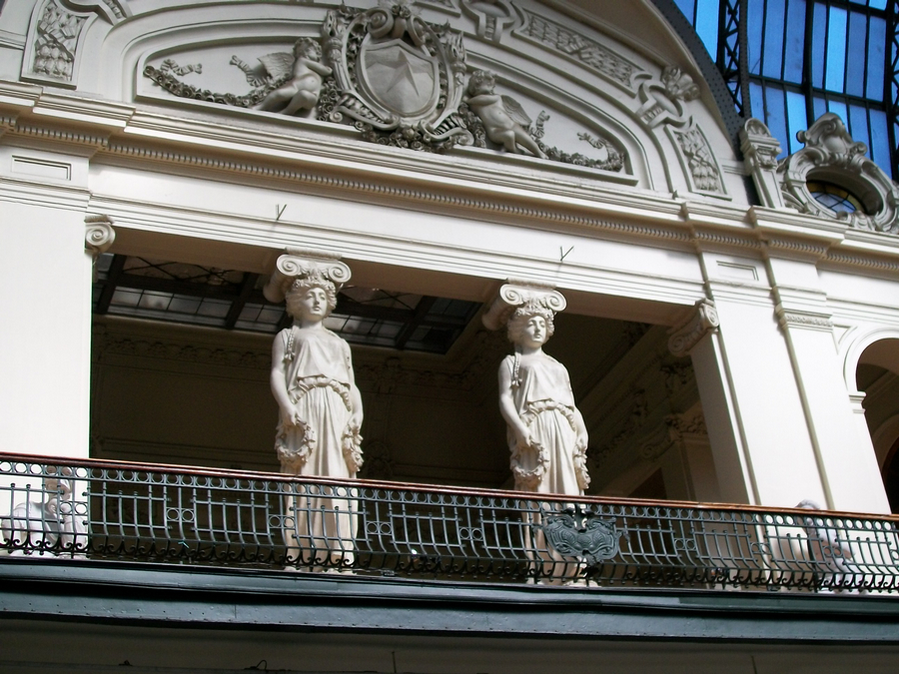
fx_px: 1454
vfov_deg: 26.1
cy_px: 337
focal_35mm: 56
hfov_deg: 34.3
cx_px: 450
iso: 80
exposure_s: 1/200
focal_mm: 9.4
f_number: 3.4
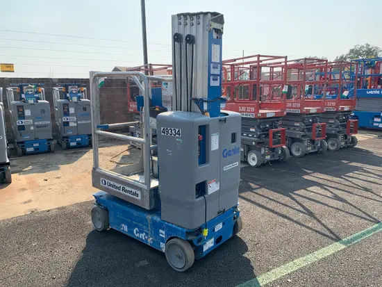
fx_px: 287
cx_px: 191
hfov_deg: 67.3
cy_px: 144
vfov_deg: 53.1
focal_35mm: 26
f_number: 1.8
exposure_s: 1/1779
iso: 25
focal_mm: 4.25
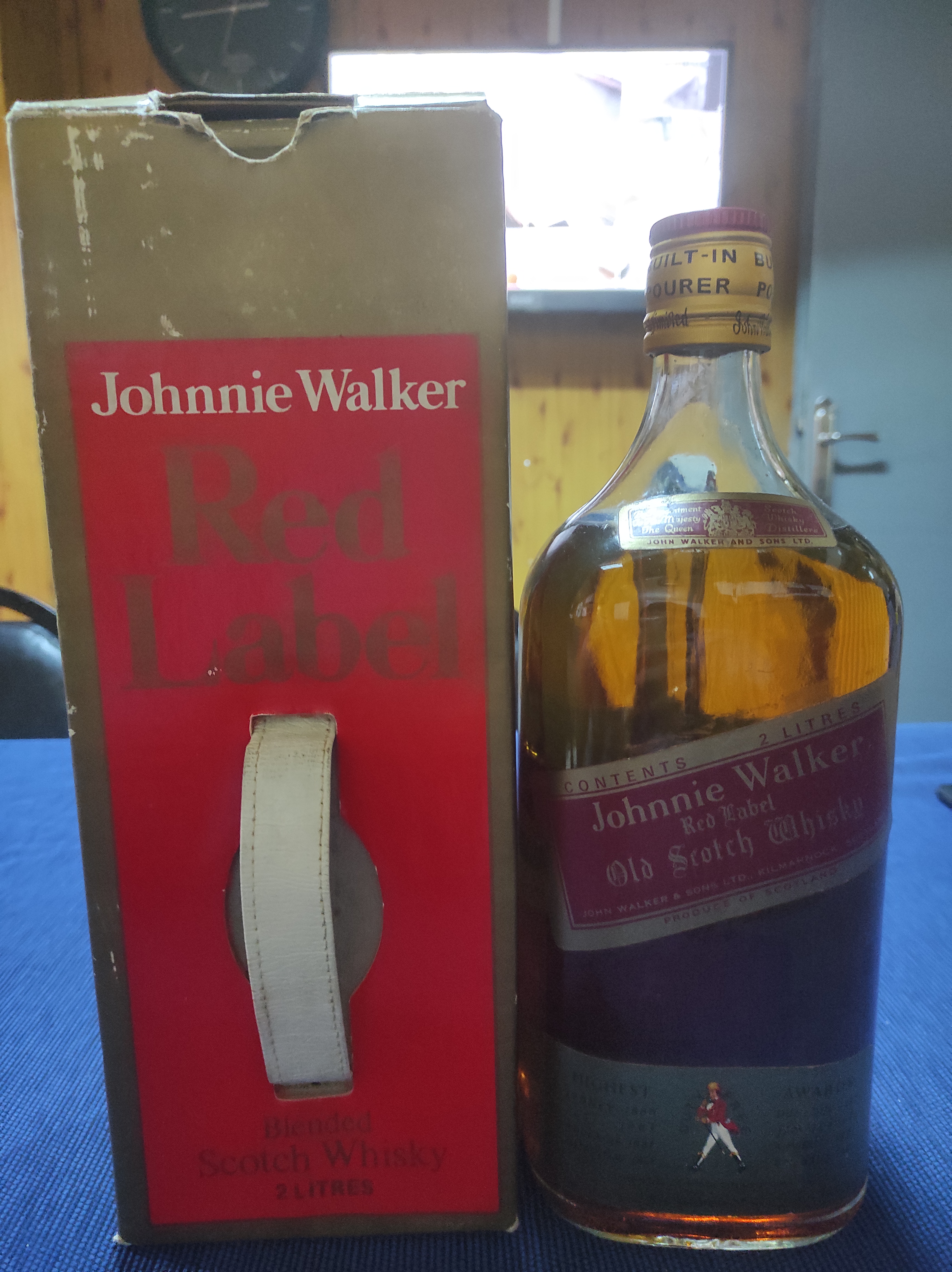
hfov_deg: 54.8
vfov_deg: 69.4
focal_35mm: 25
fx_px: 918
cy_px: 636
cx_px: 476
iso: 903
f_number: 1.89
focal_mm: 5.43
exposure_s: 1/17
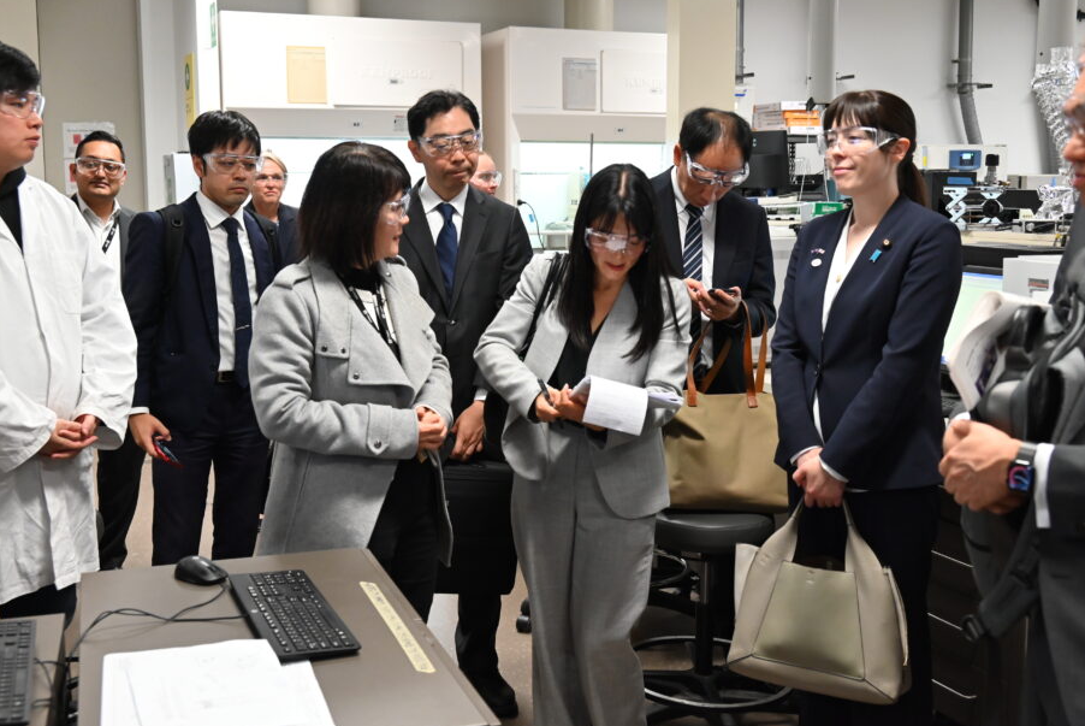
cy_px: 347
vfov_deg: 31.9
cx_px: 536
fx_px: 1267
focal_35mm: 42
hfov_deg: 46.4
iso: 3200
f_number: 5
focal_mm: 37
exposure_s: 1/60
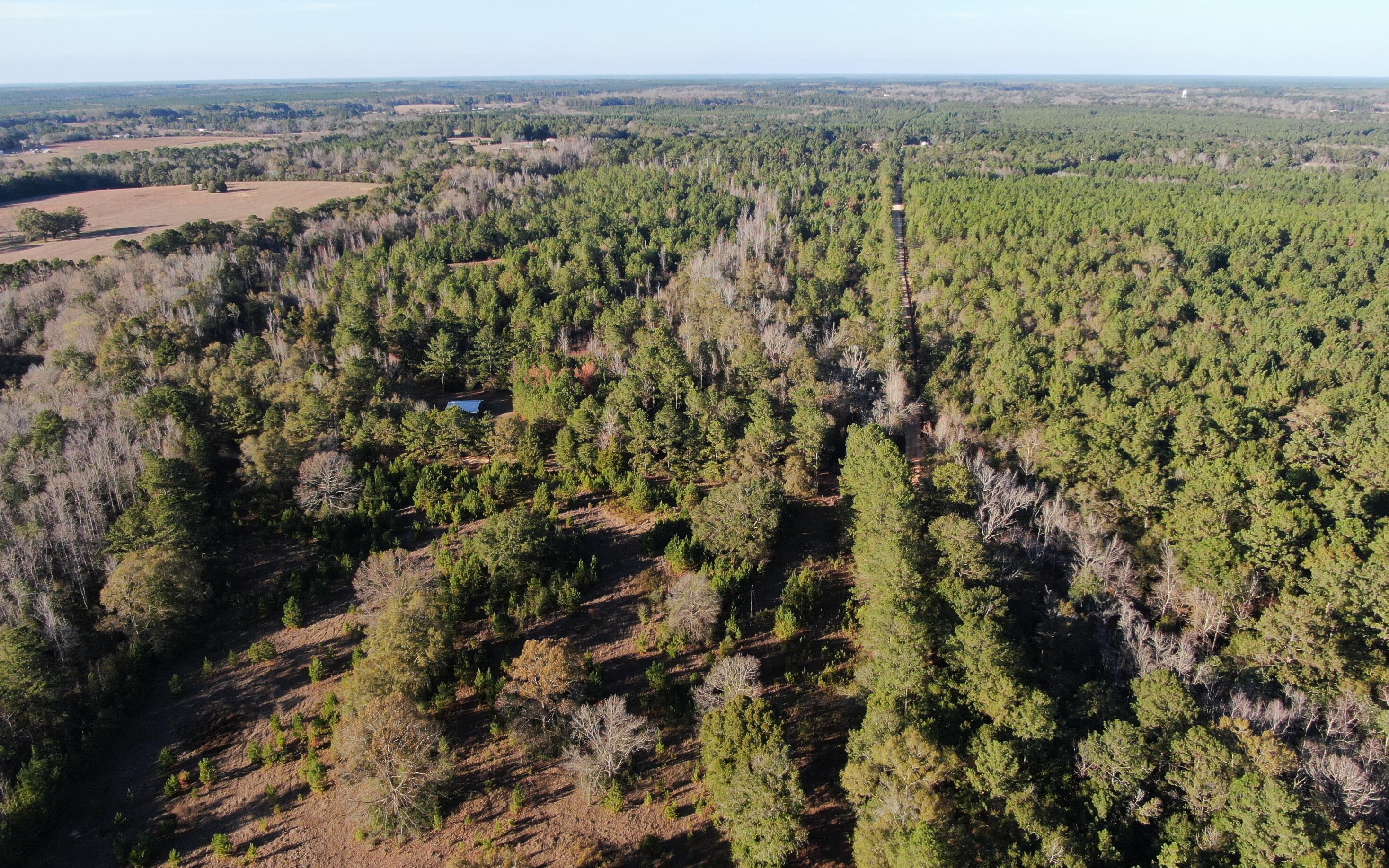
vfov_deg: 47.6
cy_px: 447
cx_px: 687
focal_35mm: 26
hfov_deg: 70.4
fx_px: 984
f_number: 2.8
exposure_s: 1/500
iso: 100
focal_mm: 4.39
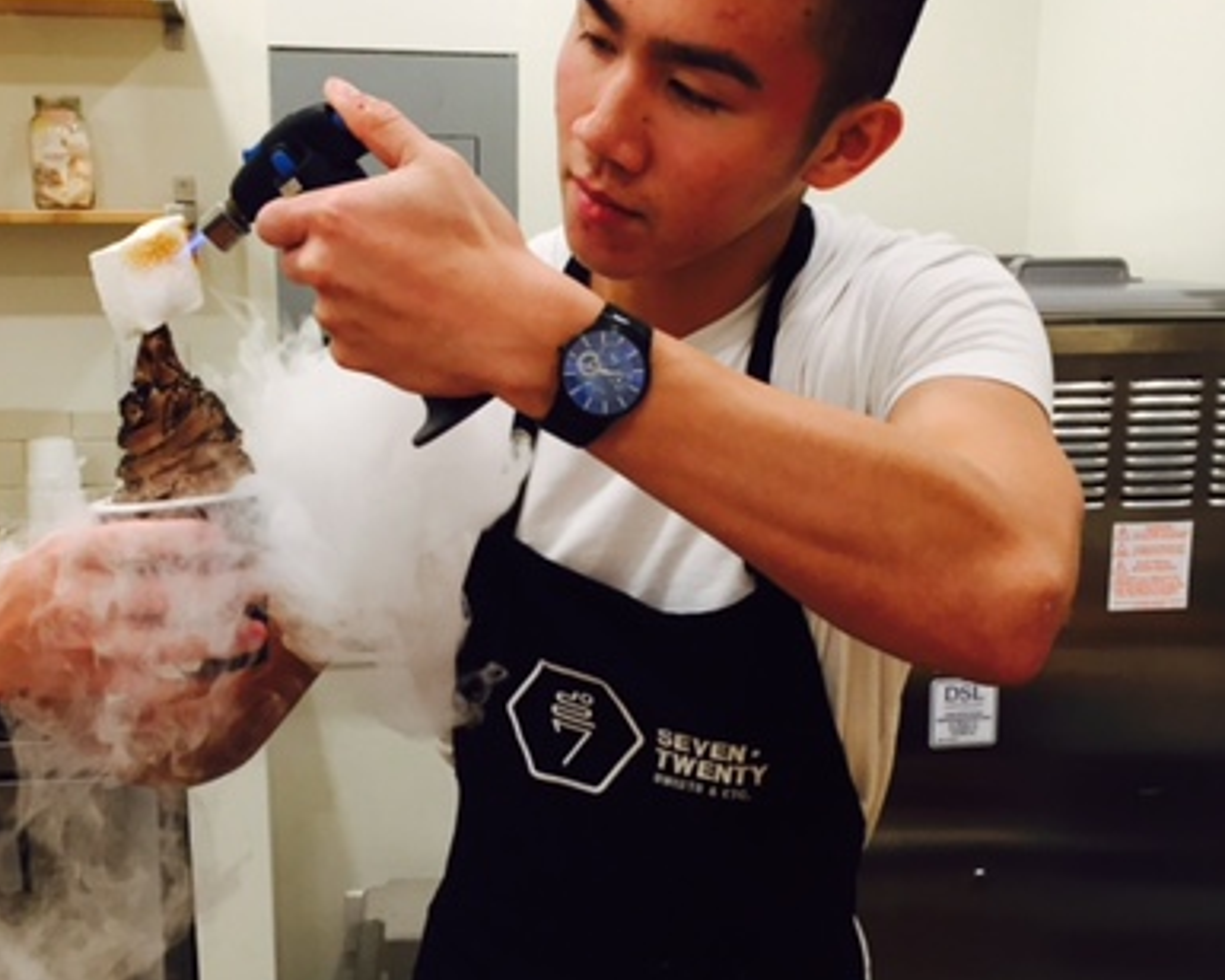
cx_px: 592
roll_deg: -0.9
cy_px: 601
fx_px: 1704
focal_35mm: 47
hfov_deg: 39.5
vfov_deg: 32.0
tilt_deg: -12.1
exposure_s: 1/30
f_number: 2.2
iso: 80
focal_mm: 4.15
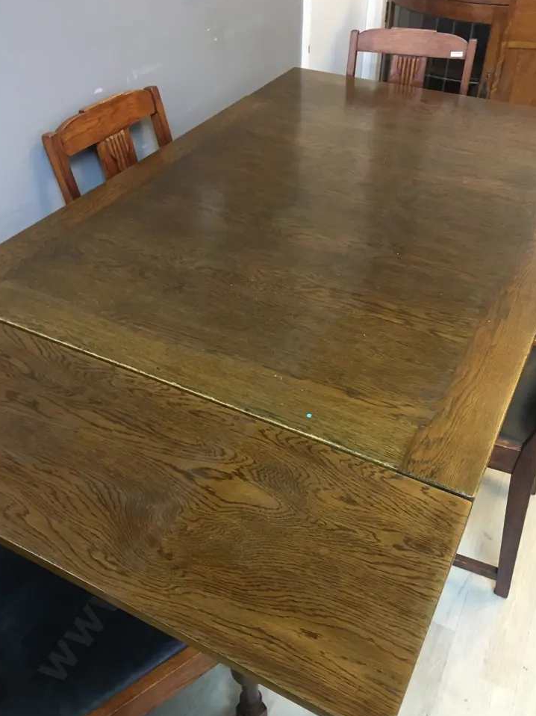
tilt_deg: -39.4
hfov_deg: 45.4
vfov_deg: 58.3
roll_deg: -2.1
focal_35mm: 31
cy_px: 373
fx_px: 640
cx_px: 276
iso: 200
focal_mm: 4.15
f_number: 2.2
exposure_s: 1/25
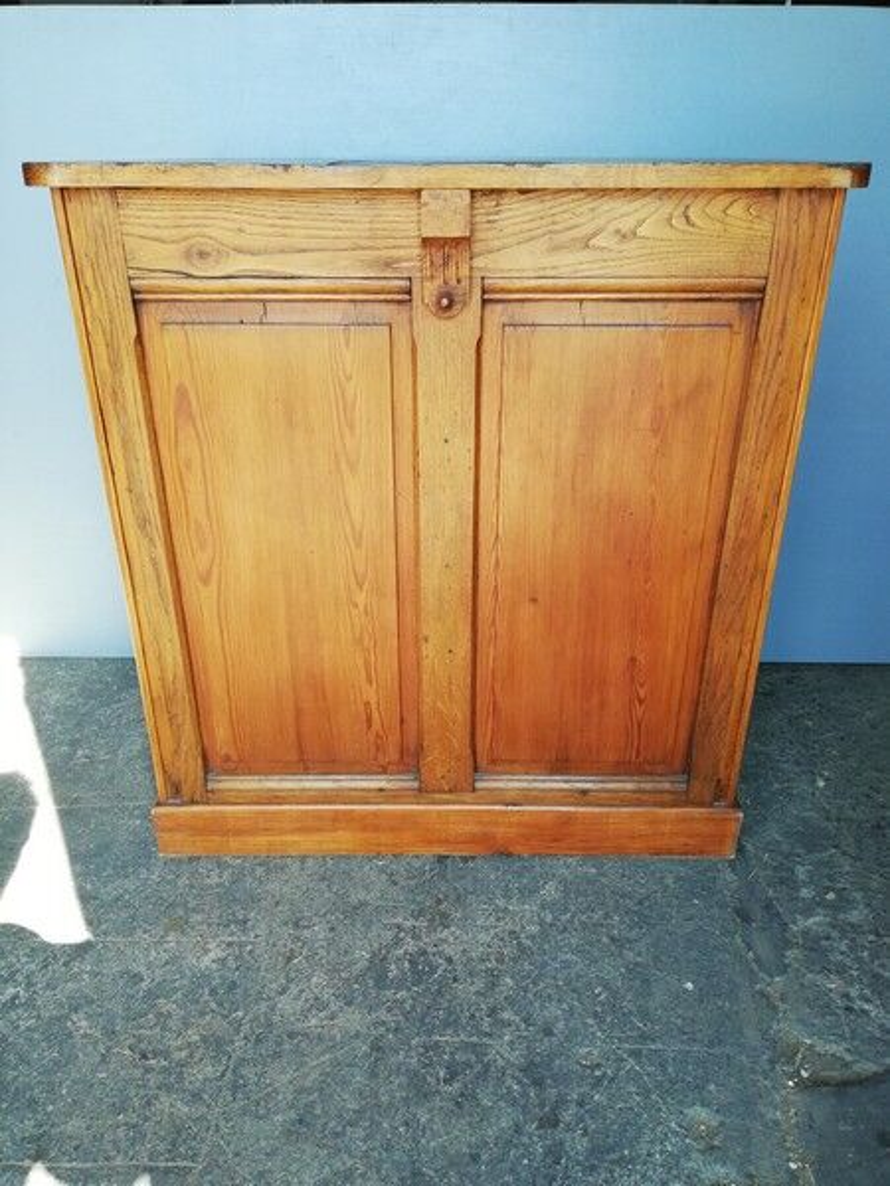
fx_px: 891
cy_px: 593
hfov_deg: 53.1
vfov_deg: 67.3
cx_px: 445
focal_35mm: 26
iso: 100
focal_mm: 3.81
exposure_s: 1/100
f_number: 2.2
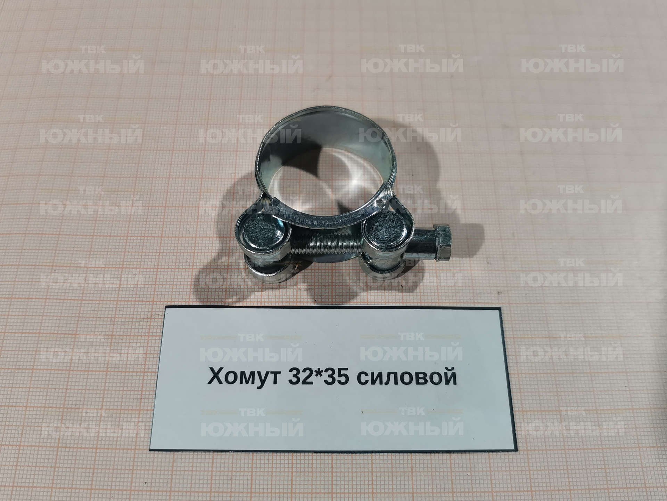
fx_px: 501
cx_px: 334
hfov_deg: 67.3
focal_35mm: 26
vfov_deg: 53.1
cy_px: 250
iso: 125
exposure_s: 1/100
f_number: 1.4
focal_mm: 4.66
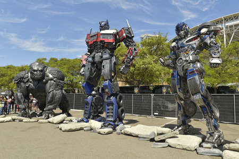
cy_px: 80
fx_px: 159
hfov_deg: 73.7
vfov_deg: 53.1
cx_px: 120
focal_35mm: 24
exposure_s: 1/250
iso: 160
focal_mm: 24
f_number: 11
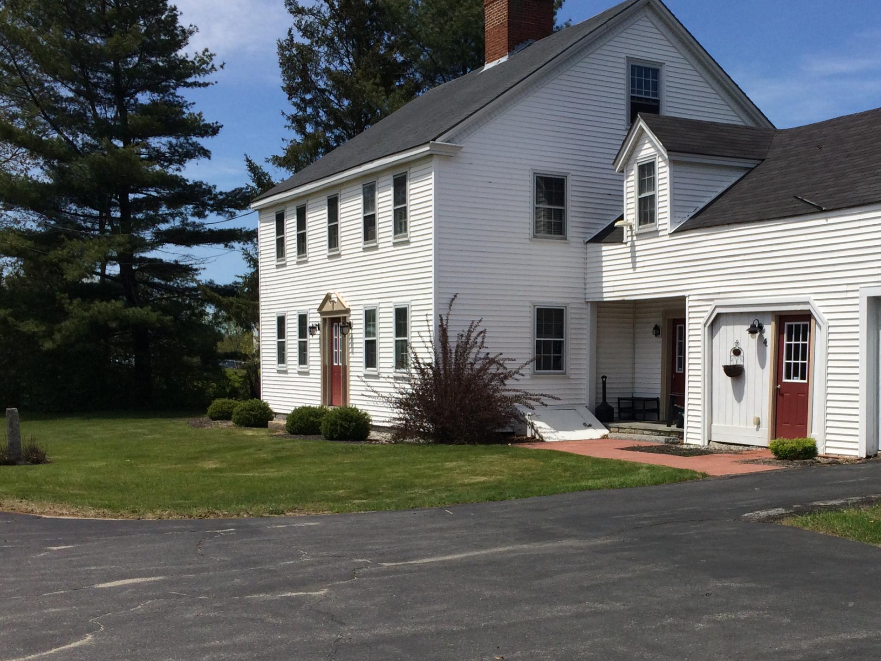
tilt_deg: -3.4
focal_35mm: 46
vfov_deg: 31.3
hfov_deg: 40.4
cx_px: 630
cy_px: 426
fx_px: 1171
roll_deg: +1.3
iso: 32
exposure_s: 1/3425
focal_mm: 4.15
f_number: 2.2
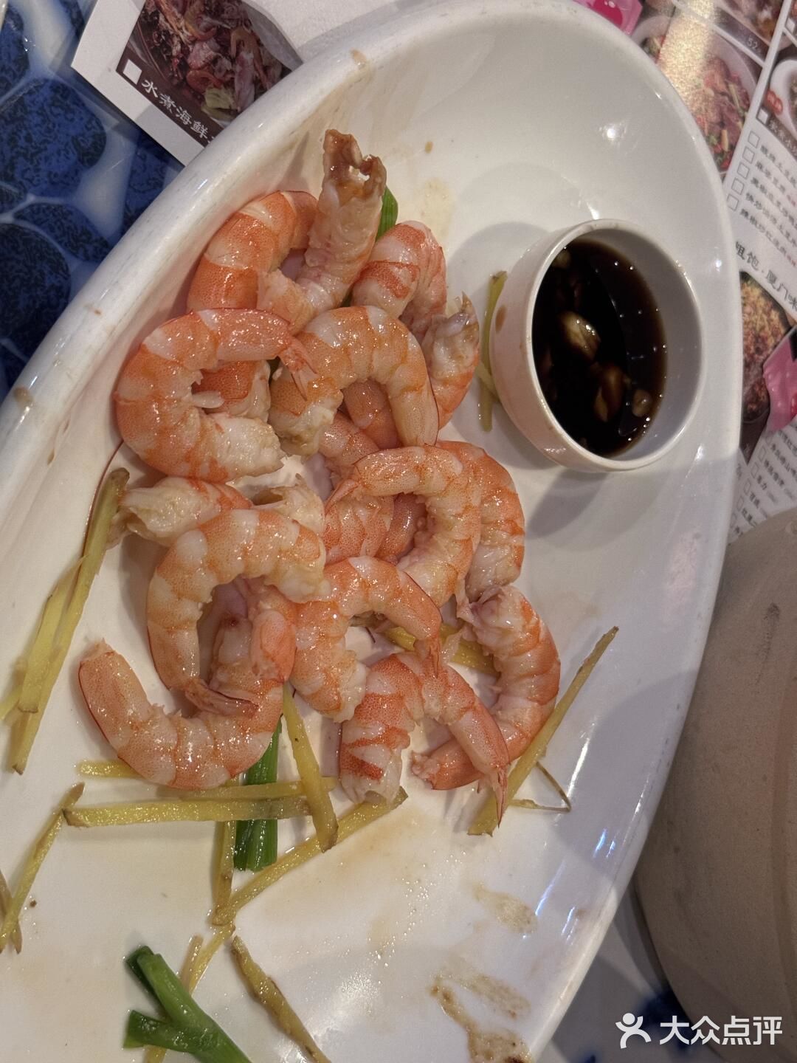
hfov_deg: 30.3
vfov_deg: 39.7
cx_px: 398
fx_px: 1474
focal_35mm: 48
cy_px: 532
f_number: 1.78
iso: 320
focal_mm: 6.76
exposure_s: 1/33
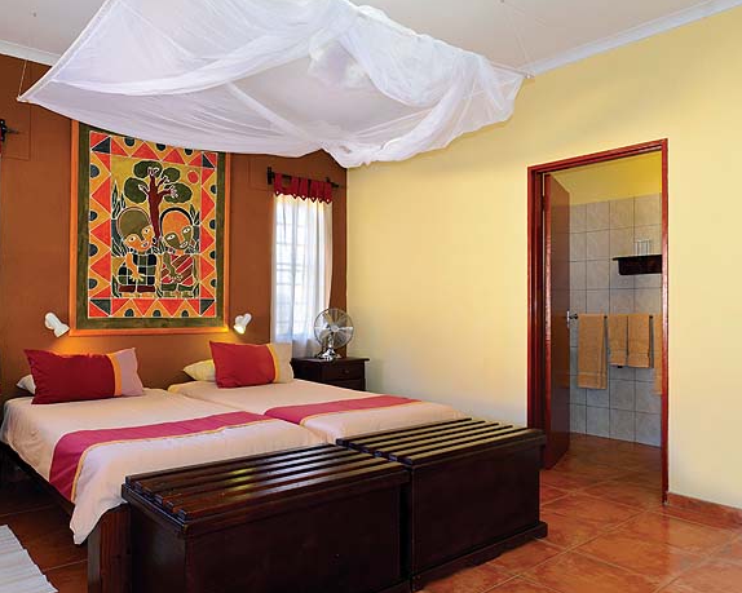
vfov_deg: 58.8
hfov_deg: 70.0
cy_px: 296
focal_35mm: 24
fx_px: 527
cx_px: 326
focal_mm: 14
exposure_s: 1/5
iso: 200
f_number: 10
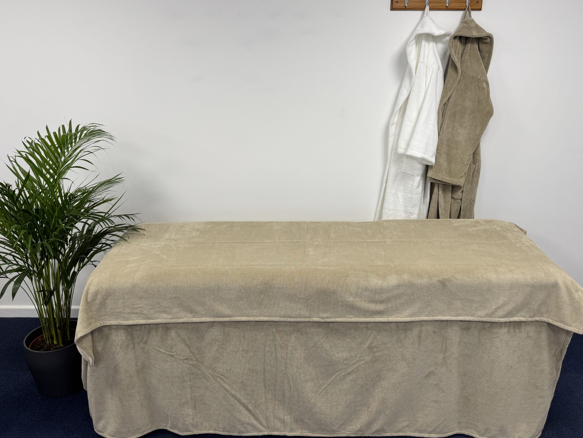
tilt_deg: -16.5
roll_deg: +0.3
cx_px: 297
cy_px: 181
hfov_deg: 60.0
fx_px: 505
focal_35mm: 30
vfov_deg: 46.6
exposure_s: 1/121
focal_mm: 6.76
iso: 100
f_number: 1.78
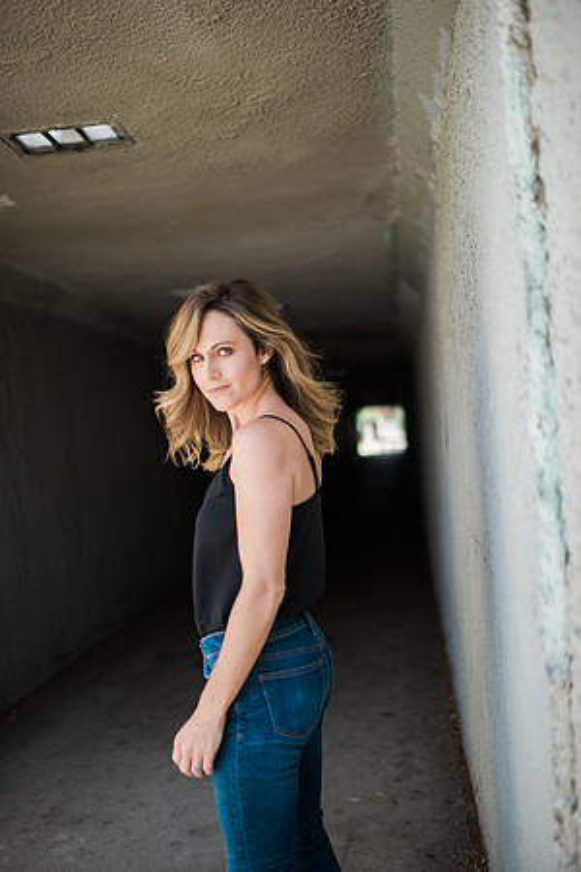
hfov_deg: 37.9
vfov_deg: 54.4
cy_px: 436
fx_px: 847
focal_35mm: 35
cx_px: 290
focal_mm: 35
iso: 100
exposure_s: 1/800
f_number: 1.4
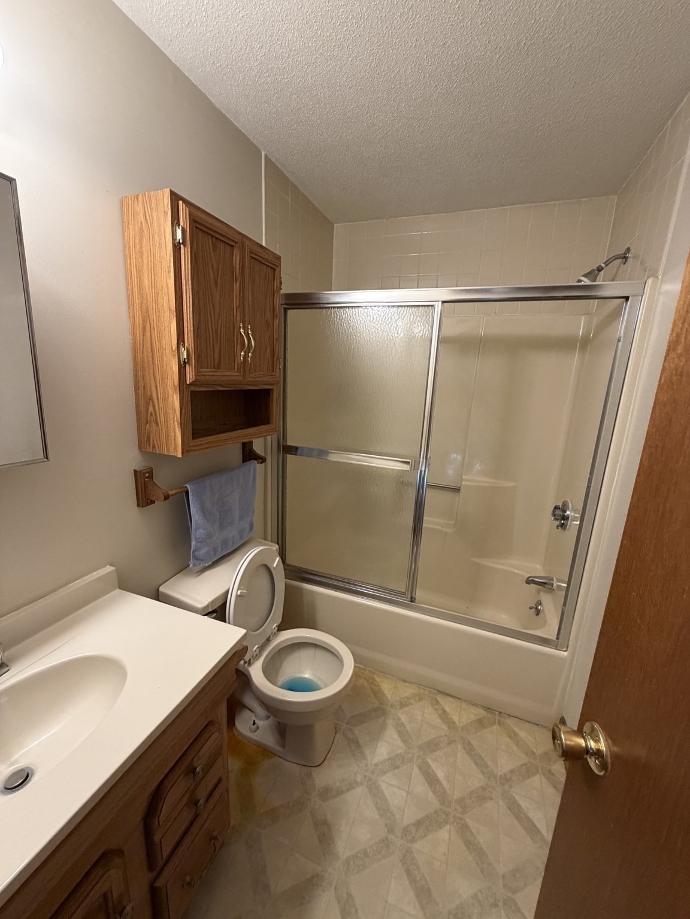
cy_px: 460
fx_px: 372
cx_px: 345
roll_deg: -1.0
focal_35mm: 14
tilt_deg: -11.4
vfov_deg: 102.1
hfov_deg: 85.7
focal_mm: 2.22
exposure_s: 1/60
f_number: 2.2
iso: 250
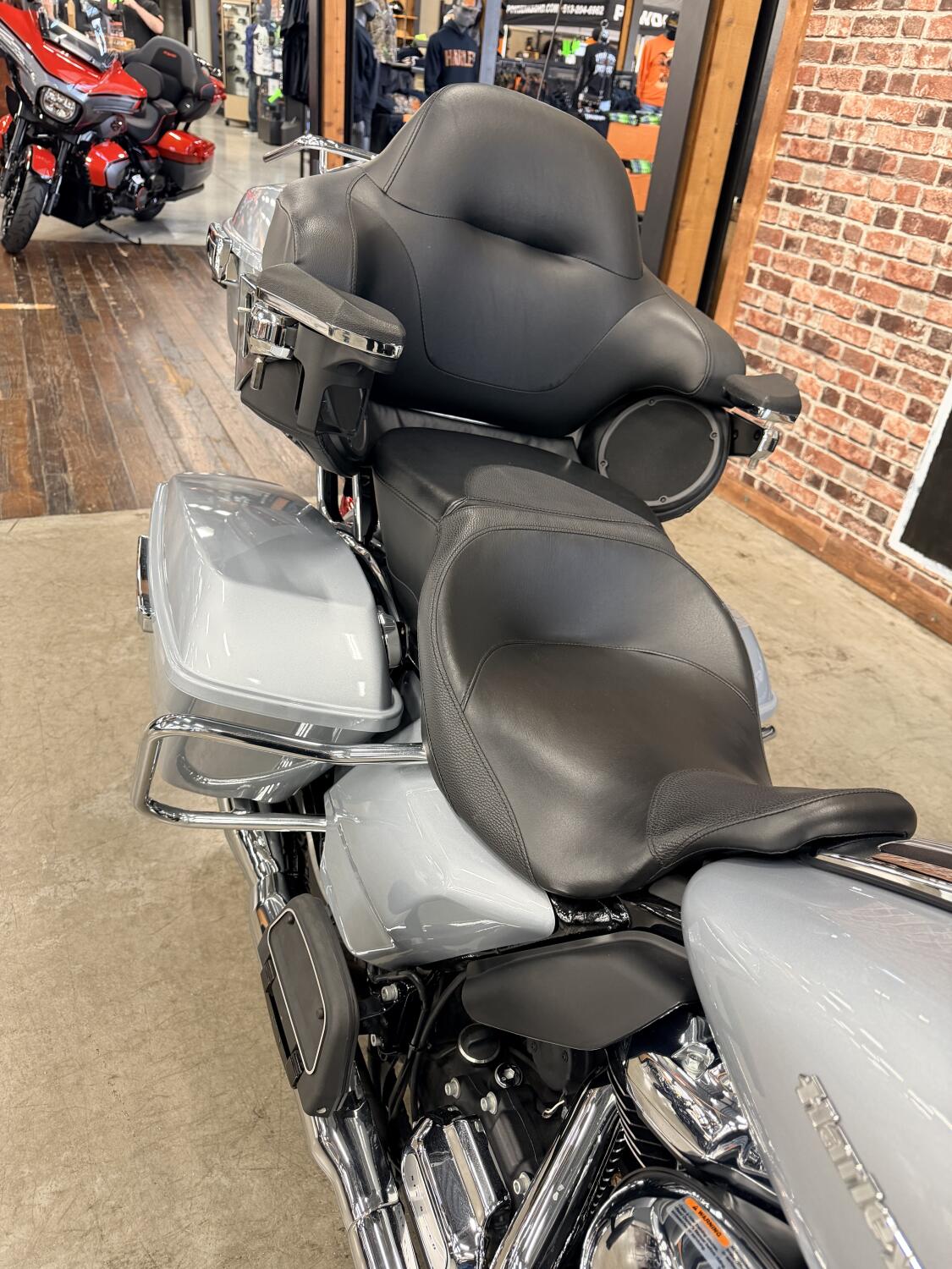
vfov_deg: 71.6
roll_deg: -7.2
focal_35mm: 24
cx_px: 476
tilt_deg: -31.7
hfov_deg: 56.8
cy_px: 634
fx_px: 880
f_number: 1.78
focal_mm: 6.76
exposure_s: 1/60
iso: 250
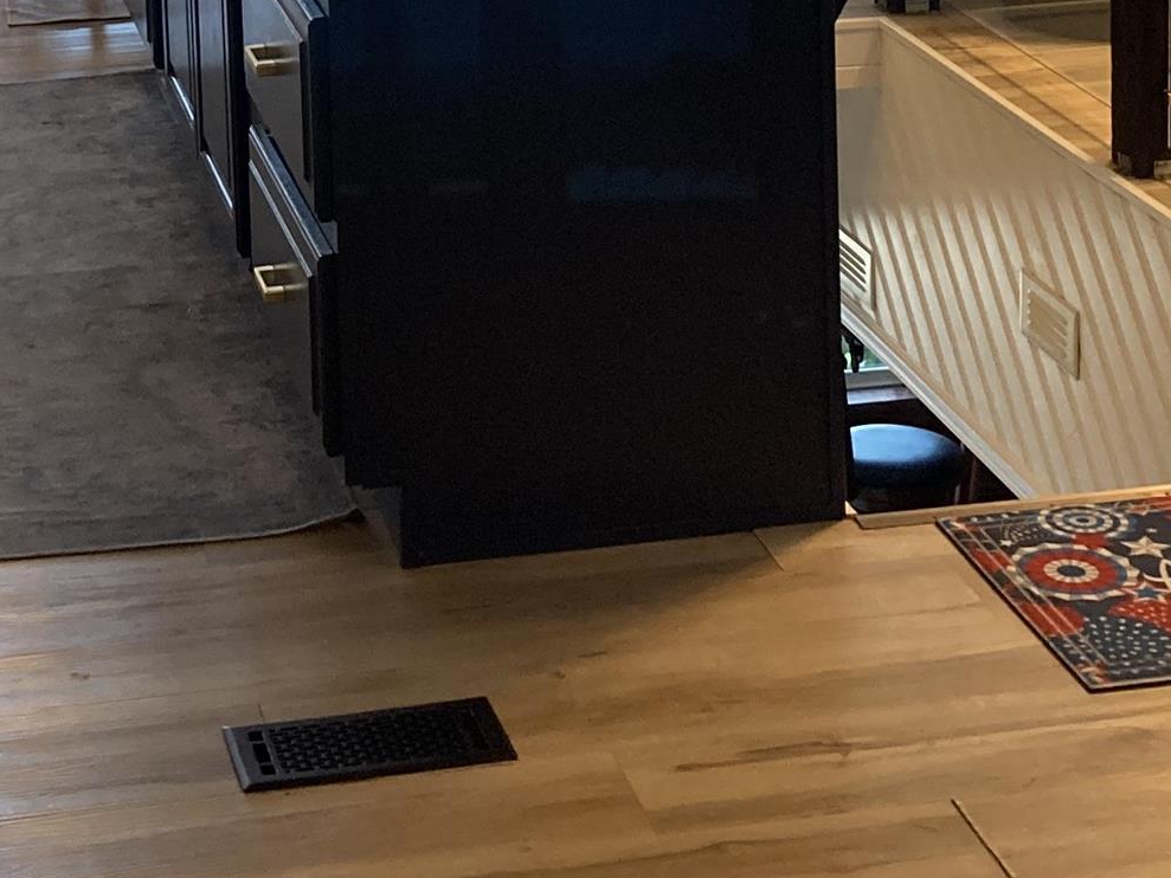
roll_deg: +1.8
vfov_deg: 15.9
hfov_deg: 22.3
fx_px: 2943
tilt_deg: -7.5
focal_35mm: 87
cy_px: -344
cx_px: 320
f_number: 1.8
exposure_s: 1/60
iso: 100
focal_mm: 3.99
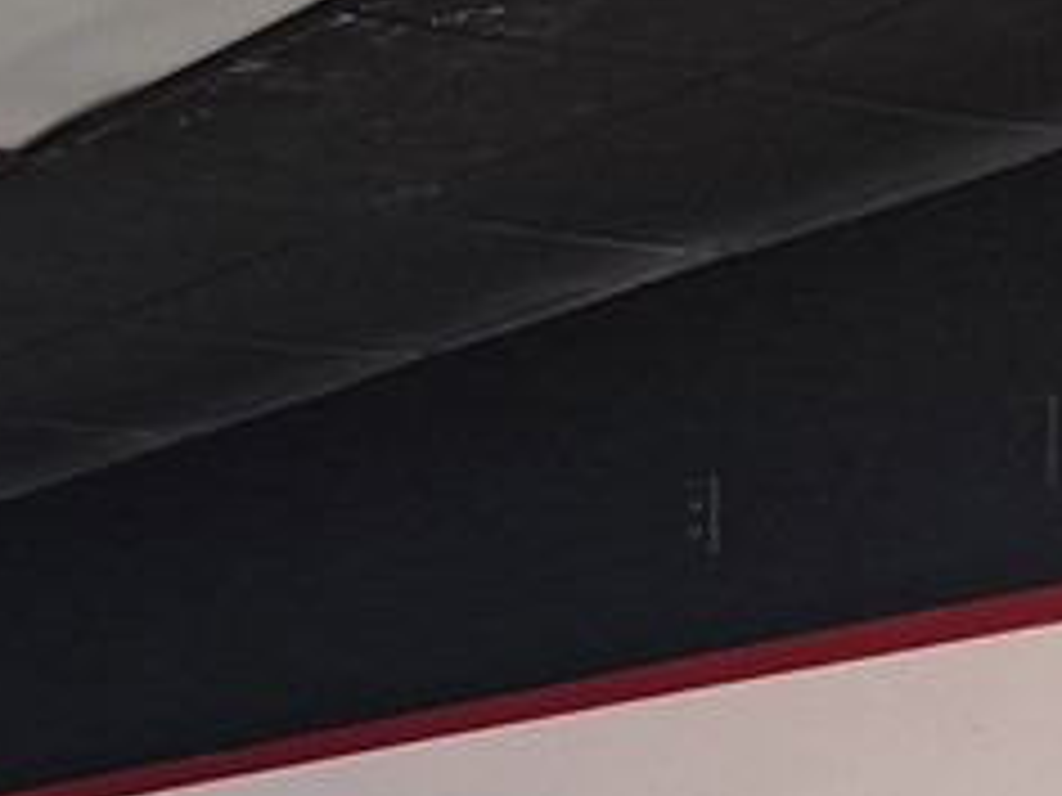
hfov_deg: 16.5
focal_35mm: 104
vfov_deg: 13.1
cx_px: -720
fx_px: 3191
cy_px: 1331
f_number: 1.8
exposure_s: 1/60
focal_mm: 5.23
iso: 160
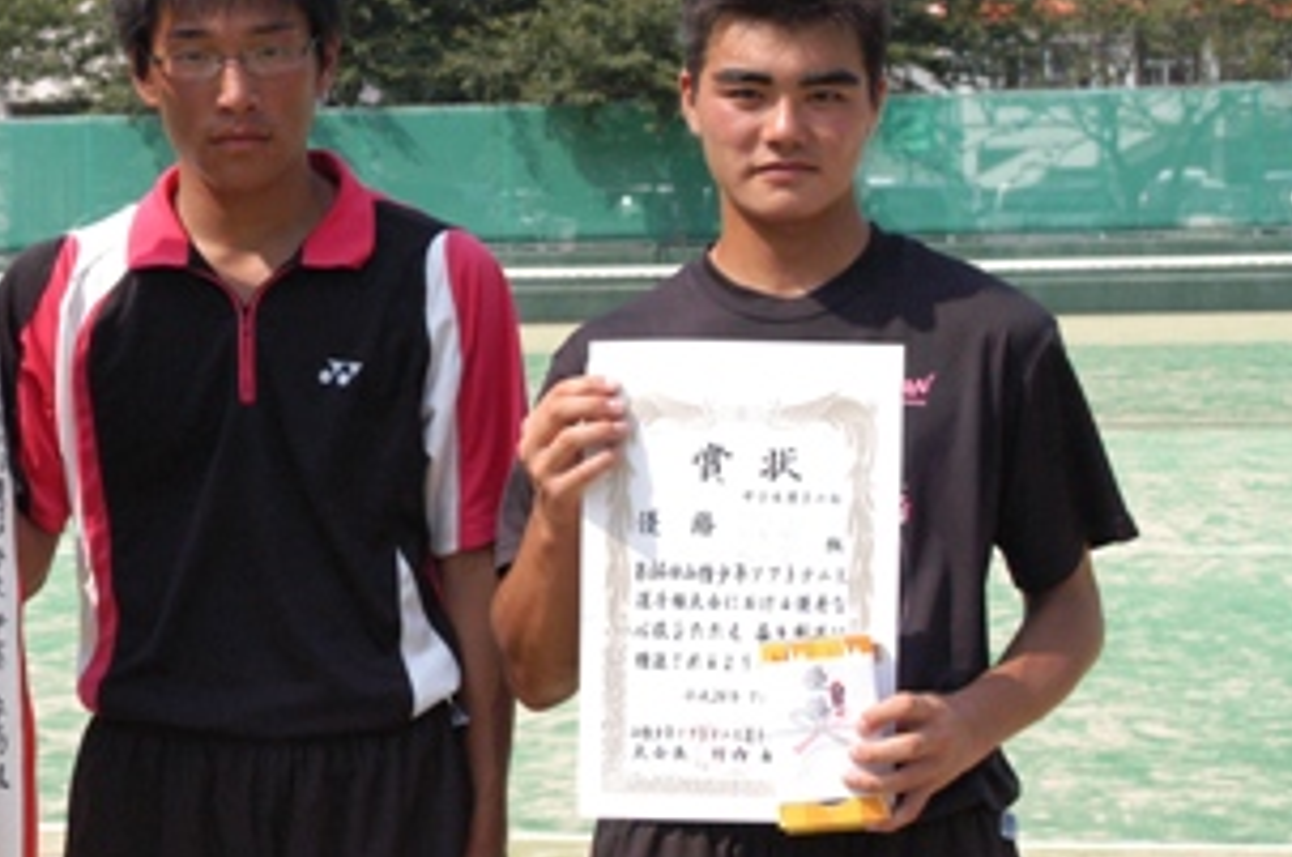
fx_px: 2786
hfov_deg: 25.9
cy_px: 290
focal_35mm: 78
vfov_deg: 17.5
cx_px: 384
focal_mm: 35
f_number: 6.3
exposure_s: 1/1600
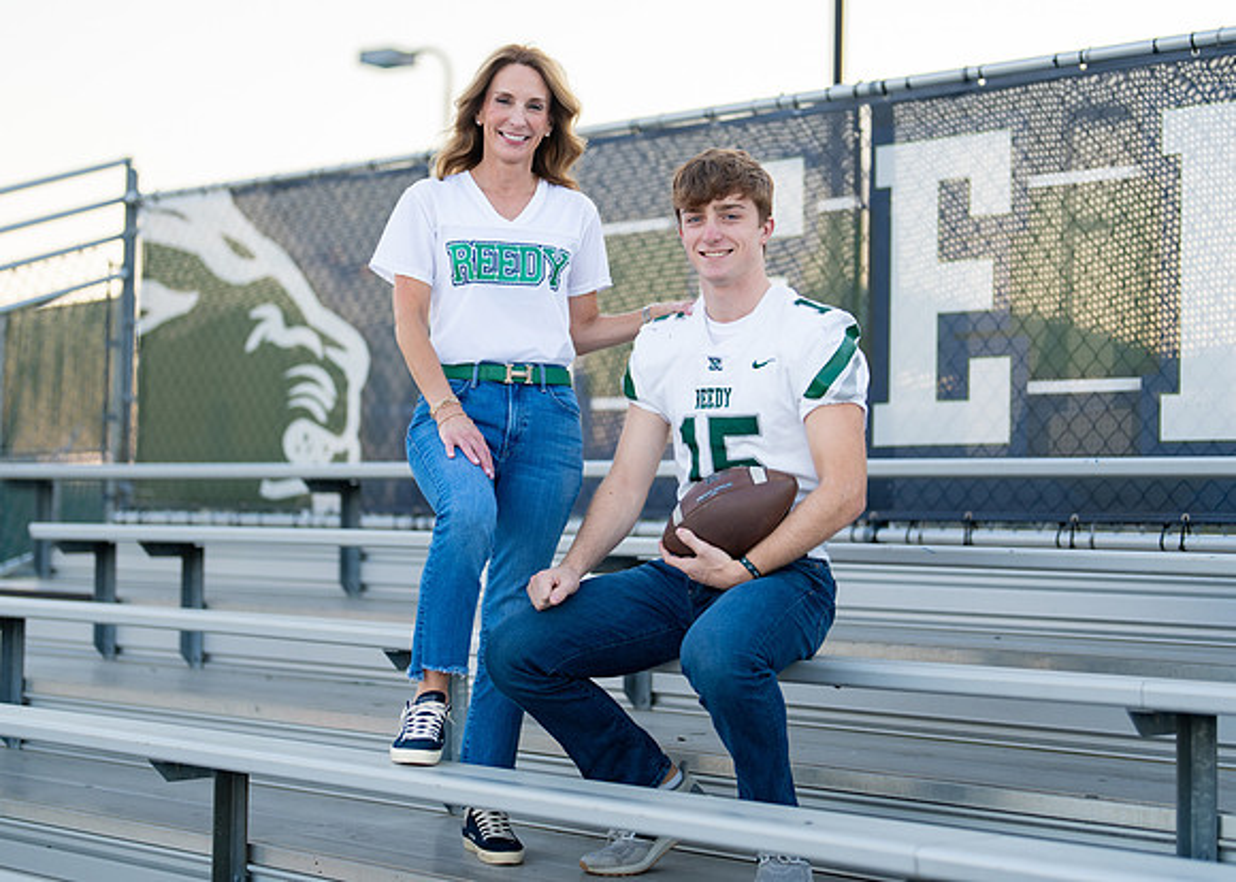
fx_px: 2194
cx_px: 622
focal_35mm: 63
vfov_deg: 22.7
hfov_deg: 31.5
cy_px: 371
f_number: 1.2
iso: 100
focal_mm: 50
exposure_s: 1/800
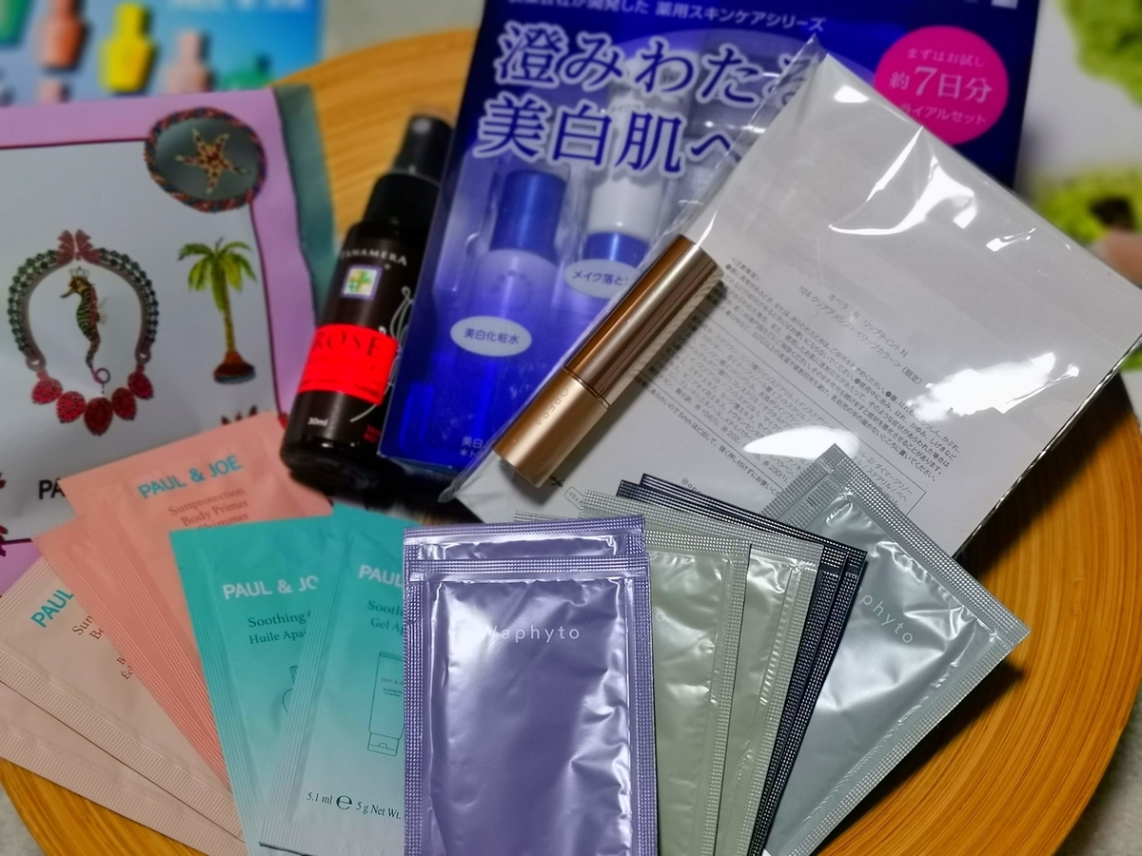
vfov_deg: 27.0
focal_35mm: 54
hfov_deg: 35.5
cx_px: 571
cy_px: 428
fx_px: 1781
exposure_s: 1/120
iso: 200
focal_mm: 5.58
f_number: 4
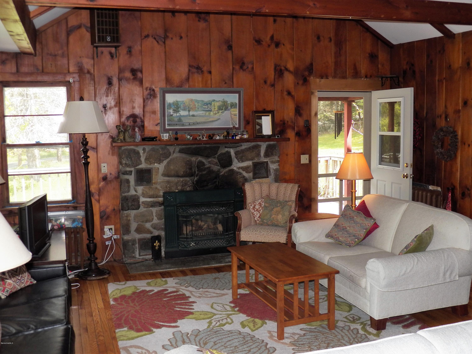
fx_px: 477
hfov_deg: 52.6
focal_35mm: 35
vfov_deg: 40.7
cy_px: 177
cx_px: 236
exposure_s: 1/125
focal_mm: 6.3
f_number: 2.8
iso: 125
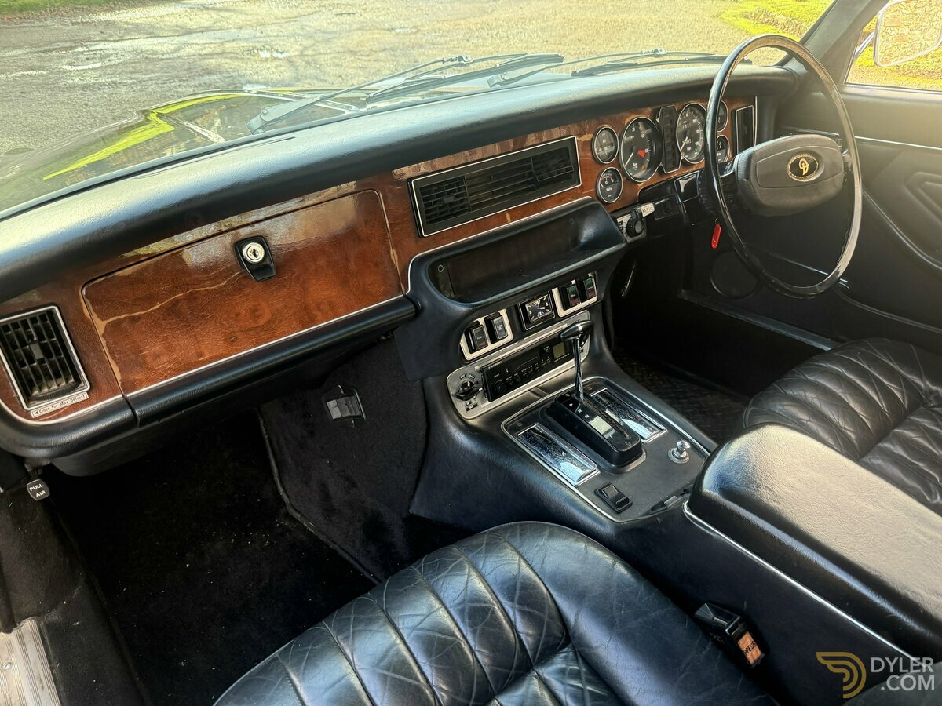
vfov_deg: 56.8
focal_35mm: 24
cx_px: 471
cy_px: 353
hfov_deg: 71.6
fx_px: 653
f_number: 1.78
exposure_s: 1/87
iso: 200
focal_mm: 6.76
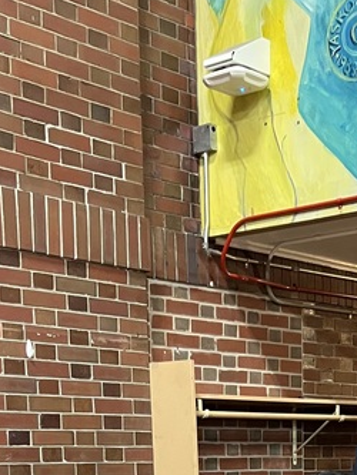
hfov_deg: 18.3
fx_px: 1099
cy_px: 648
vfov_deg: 21.6
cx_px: 287
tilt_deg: -14.0
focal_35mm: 80
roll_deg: -0.3
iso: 320
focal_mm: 5.7
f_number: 1.5
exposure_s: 1/60
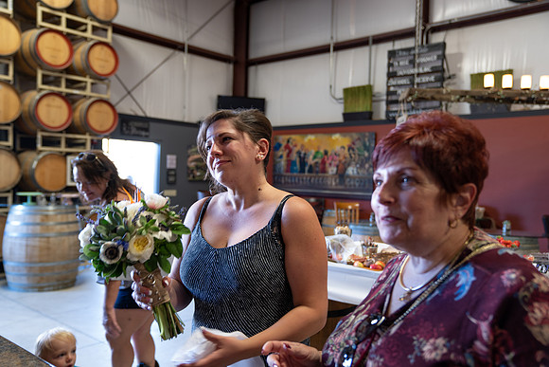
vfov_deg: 43.6
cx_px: 274
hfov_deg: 61.9
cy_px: 184
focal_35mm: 30
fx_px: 458
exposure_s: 1/40
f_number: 2.8
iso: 500
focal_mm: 30
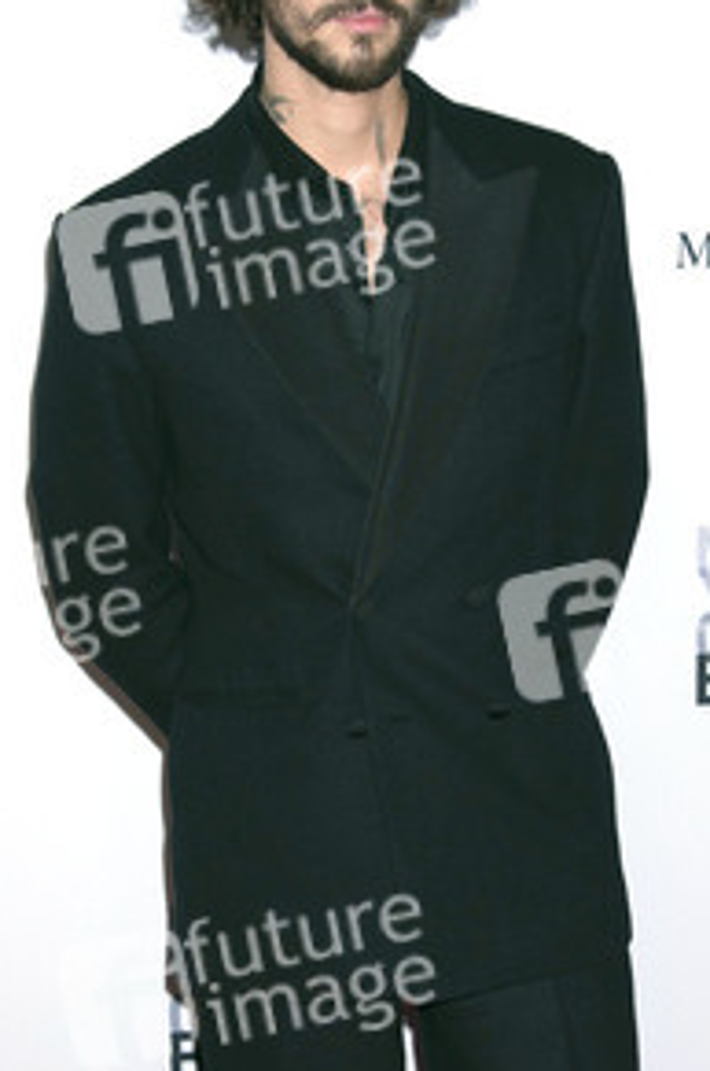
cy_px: 431
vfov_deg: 36.2
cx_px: 353
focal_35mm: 55
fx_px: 1633
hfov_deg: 24.5
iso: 640
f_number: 5.6
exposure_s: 1/200
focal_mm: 40
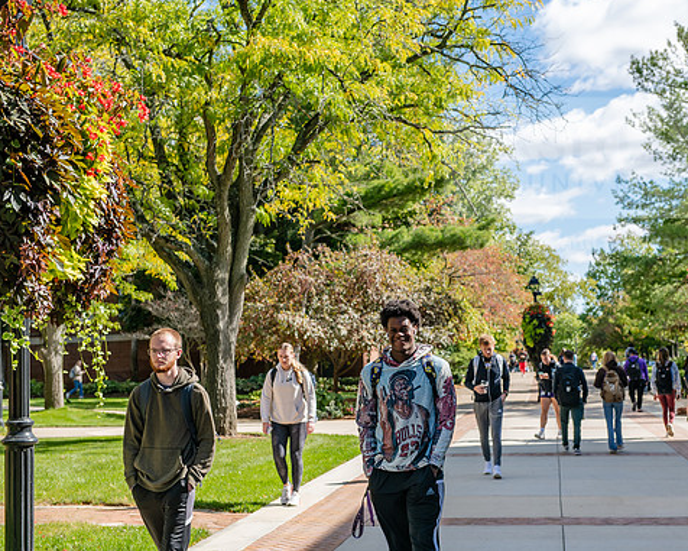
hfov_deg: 29.5
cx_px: 400
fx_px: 1303
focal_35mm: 64
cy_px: 273
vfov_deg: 23.9
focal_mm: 56
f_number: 5
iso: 125
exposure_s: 1/400
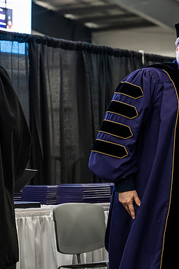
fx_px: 961
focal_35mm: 129
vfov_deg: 15.9
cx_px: 194
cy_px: 136
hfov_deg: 10.5
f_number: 4.5
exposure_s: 1/200
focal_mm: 85
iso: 4000
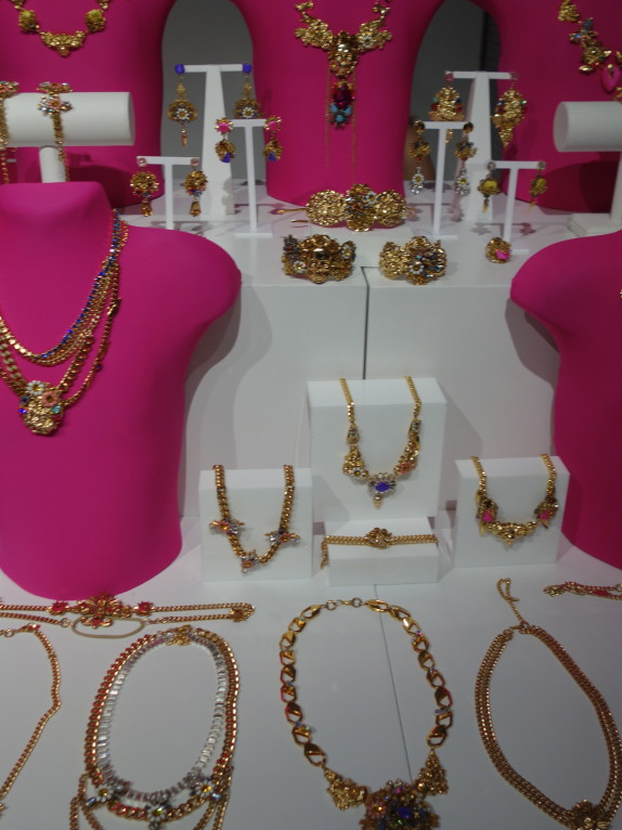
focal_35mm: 36
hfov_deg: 39.6
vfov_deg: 51.1
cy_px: 346
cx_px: 327
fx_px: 863
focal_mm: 10.4
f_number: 2
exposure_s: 1/100
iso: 125
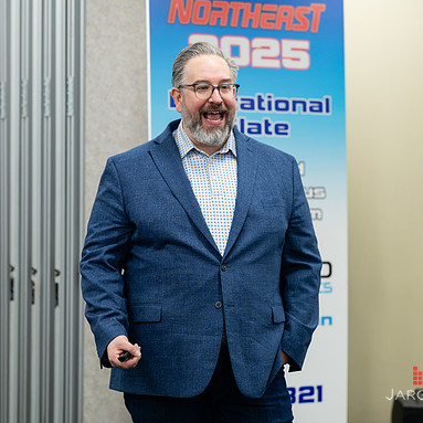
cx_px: 182
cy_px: 204
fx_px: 1949
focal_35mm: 141
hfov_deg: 12.4
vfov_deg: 12.4
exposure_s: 1/200
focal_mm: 105
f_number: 3.2
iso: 1000
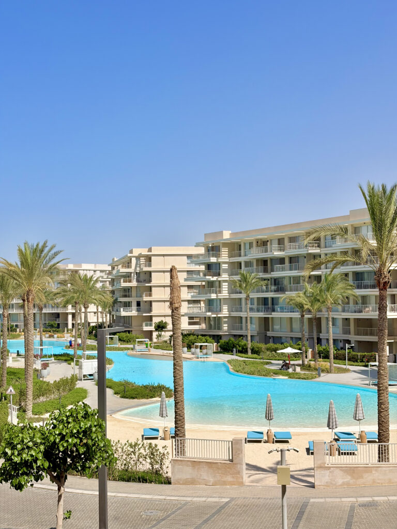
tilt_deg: +2.9
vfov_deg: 36.8
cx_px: 198
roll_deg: +1.2
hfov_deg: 28.0
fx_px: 795
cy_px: 264
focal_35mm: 52
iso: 32
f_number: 1.6
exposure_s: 1/5814
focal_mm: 5.96
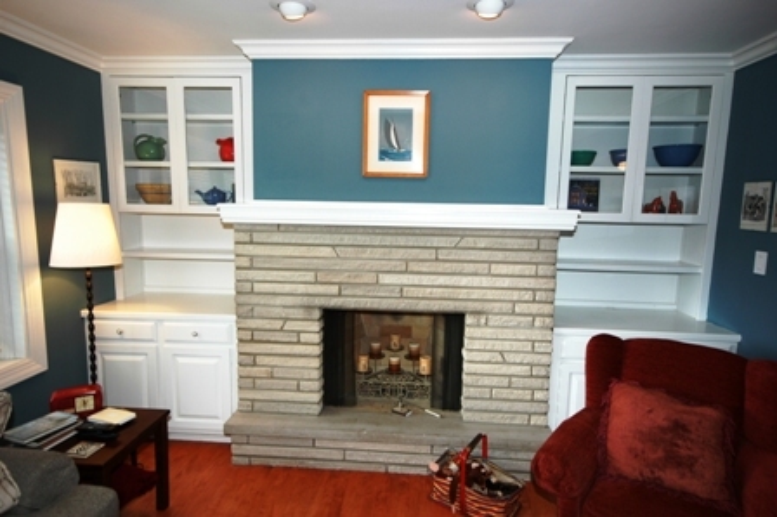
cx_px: 388
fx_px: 453
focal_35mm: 21
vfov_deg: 59.4
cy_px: 258
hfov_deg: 81.2
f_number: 5
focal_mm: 14
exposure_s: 1/13
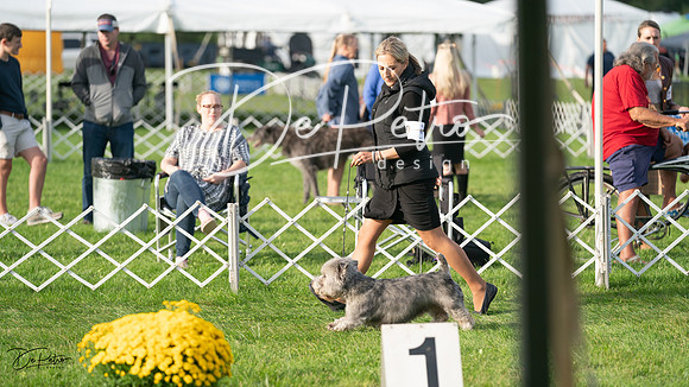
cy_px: 194
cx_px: 344
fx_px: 2889
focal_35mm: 158
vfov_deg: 7.7
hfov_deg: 13.6
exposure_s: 1/2000
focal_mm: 151
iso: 400
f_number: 3.2
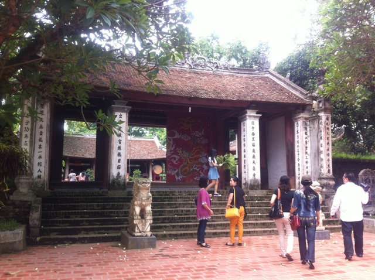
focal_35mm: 35
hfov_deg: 52.7
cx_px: 188
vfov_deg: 40.6
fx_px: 379
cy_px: 140
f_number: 2.8
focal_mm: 3.85
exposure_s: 1/155
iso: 80
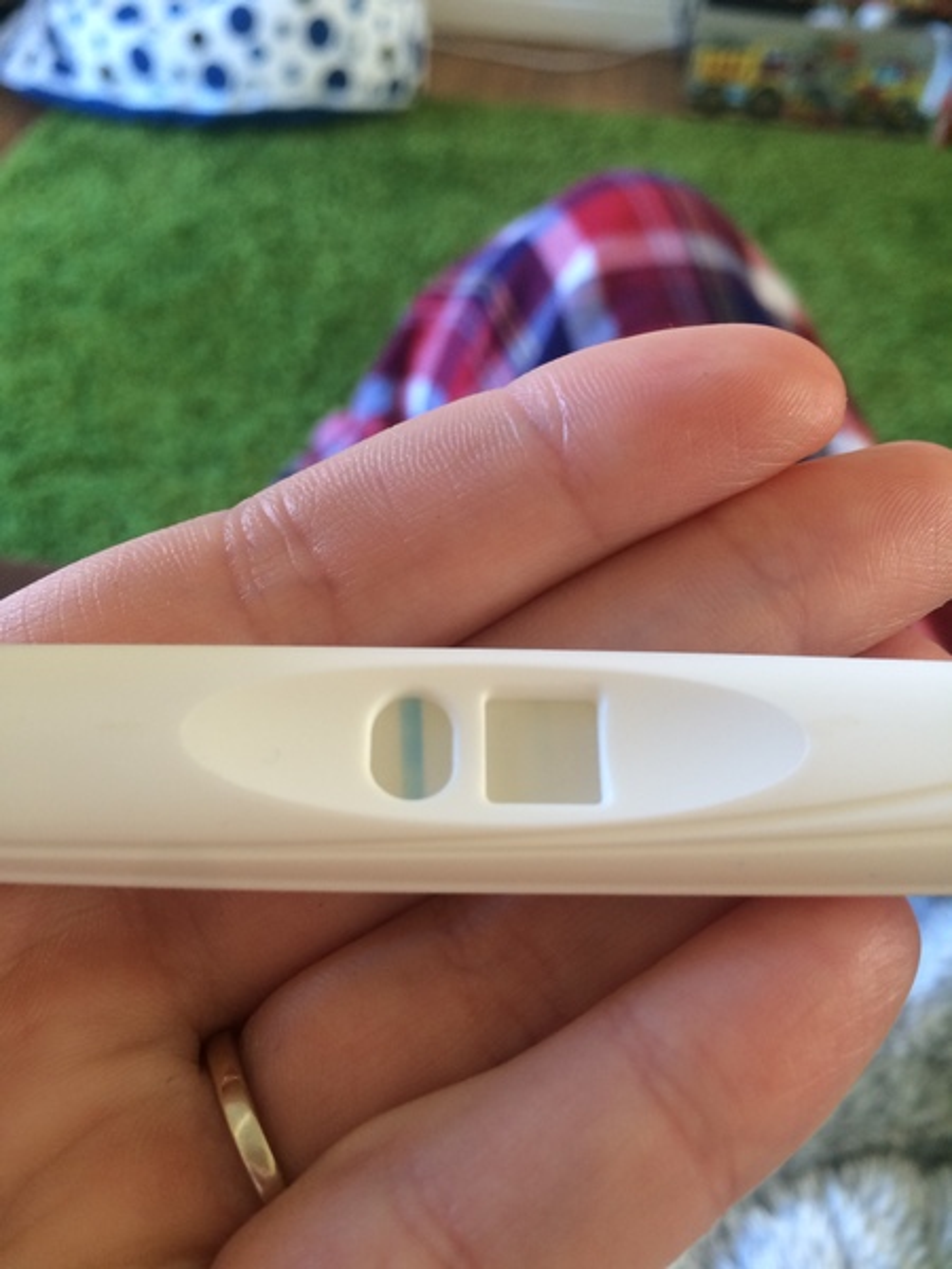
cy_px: 634
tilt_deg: -45.8
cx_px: 476
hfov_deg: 48.2
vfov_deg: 61.7
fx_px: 1063
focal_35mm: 29
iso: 100
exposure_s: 1/33
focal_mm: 4.15
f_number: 2.2
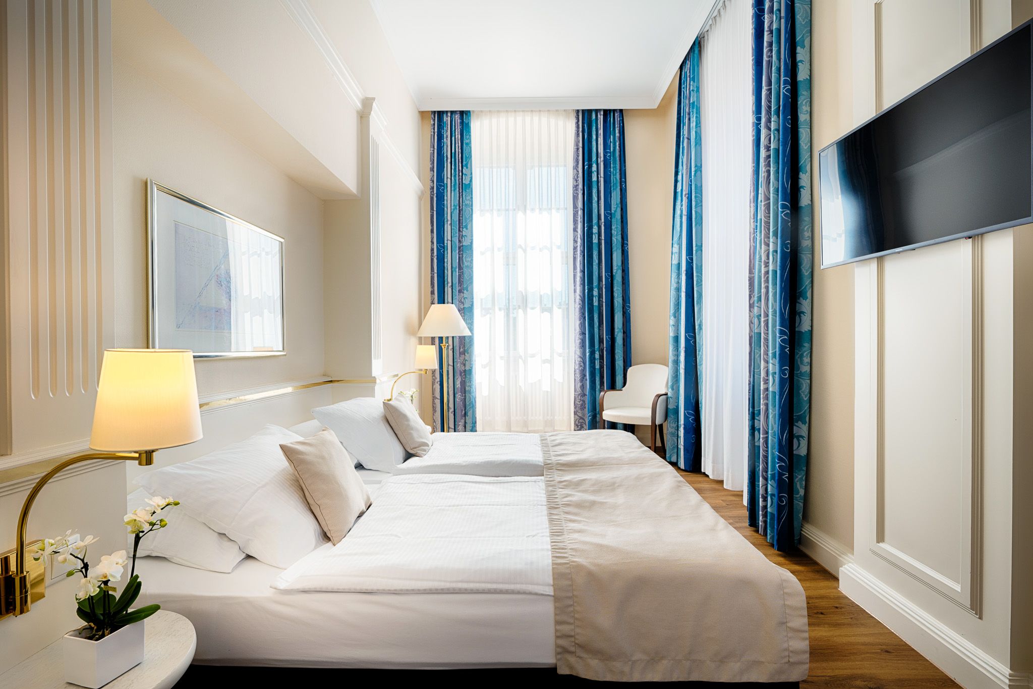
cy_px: 344
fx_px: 473
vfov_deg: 72.0
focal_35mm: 16
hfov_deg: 95.0
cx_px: 516
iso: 100
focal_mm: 16.5
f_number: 8
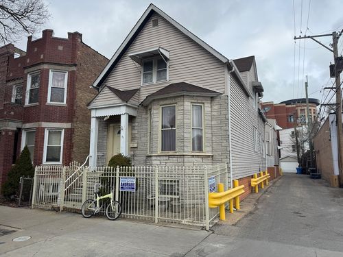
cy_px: 128
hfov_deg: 71.6
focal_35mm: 24
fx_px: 238
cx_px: 172
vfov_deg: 56.8
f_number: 1.78
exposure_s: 1/2174
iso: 80
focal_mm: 6.76
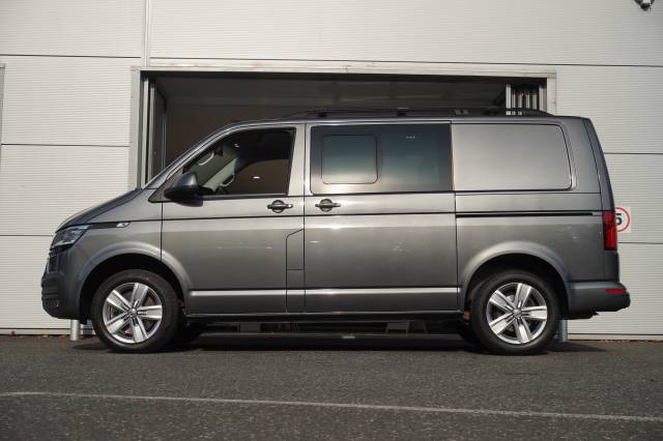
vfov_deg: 25.7
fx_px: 966
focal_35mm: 52
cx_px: 332
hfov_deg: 37.9
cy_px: 220
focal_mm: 35
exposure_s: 1/350
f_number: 6.7
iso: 100
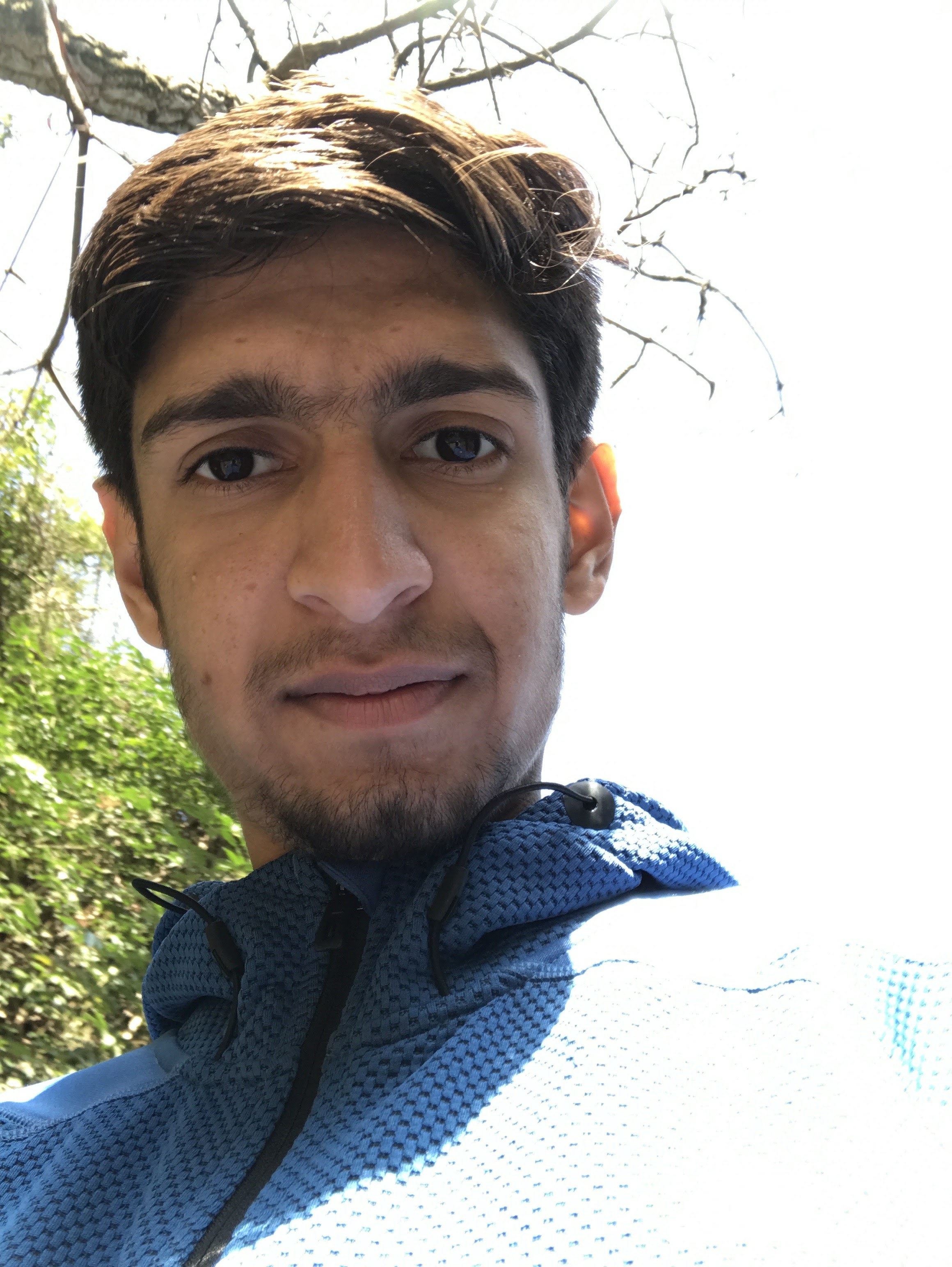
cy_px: 634
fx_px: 1172
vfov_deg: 56.8
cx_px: 476
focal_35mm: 32
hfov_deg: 44.2
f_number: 2.2
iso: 25
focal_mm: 2.87
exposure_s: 1/90
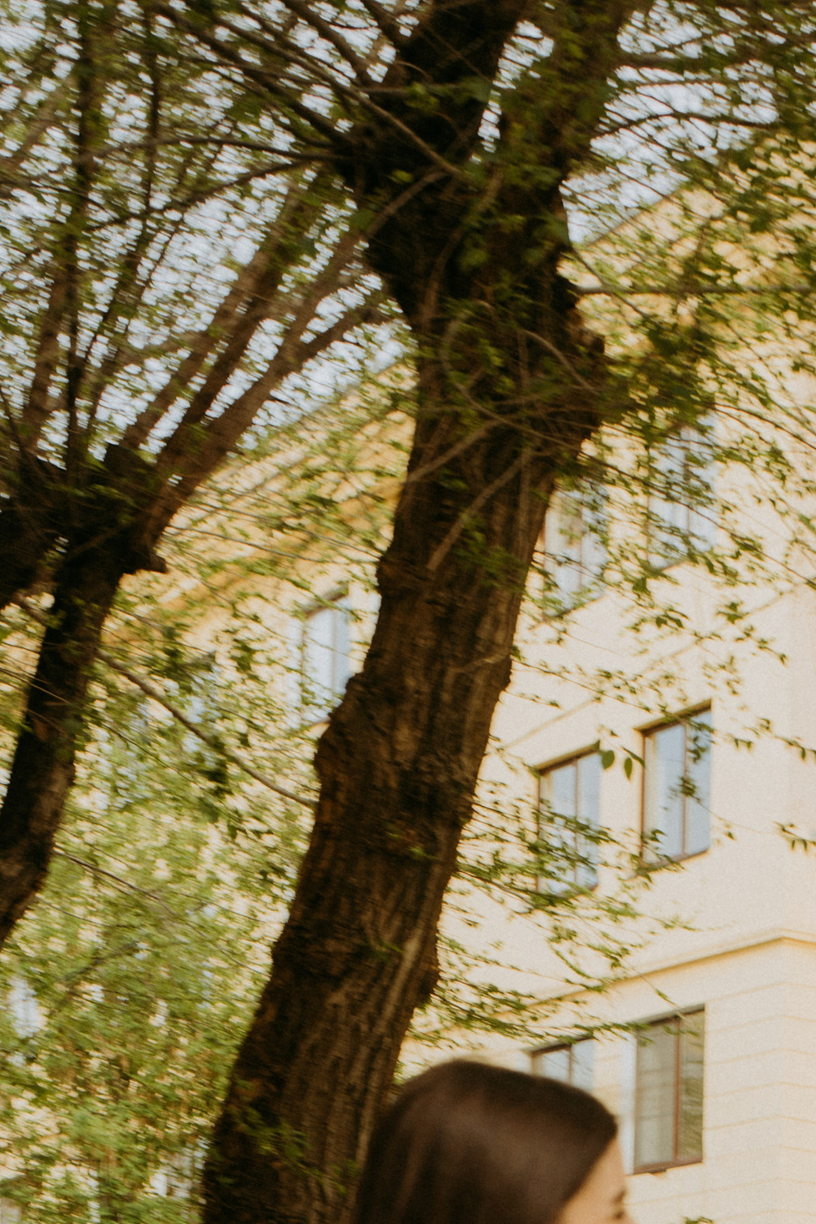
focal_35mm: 89
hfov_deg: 14.8
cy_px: 1384
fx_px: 3026
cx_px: 1015
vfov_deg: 21.6
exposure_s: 1/80
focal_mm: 34
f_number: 5.6
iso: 100
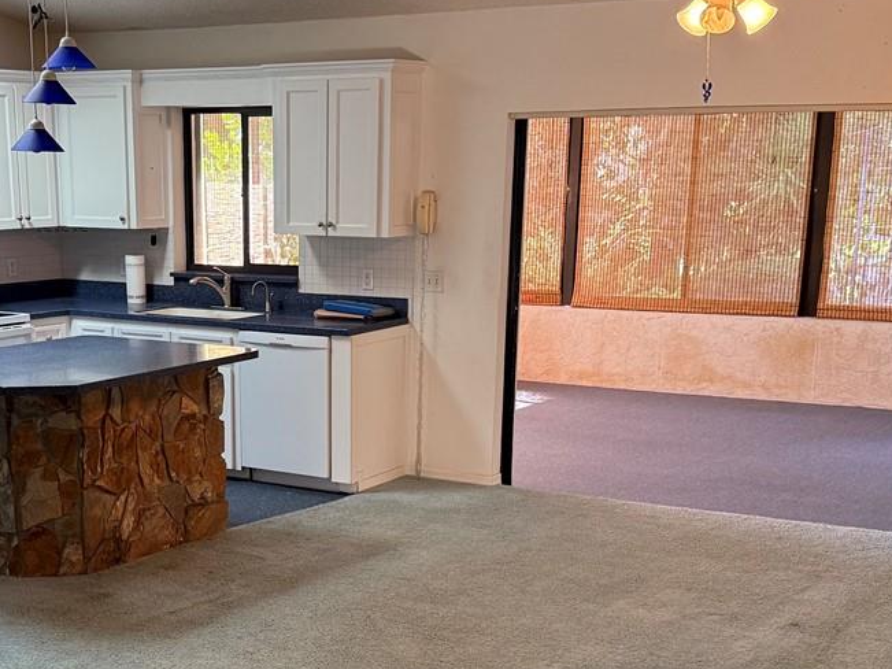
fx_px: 1520
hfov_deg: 32.3
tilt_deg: -15.0
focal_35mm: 59
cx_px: 274
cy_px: 584
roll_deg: +0.3
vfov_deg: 24.2
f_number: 1.78
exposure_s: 1/60
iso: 250
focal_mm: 6.76
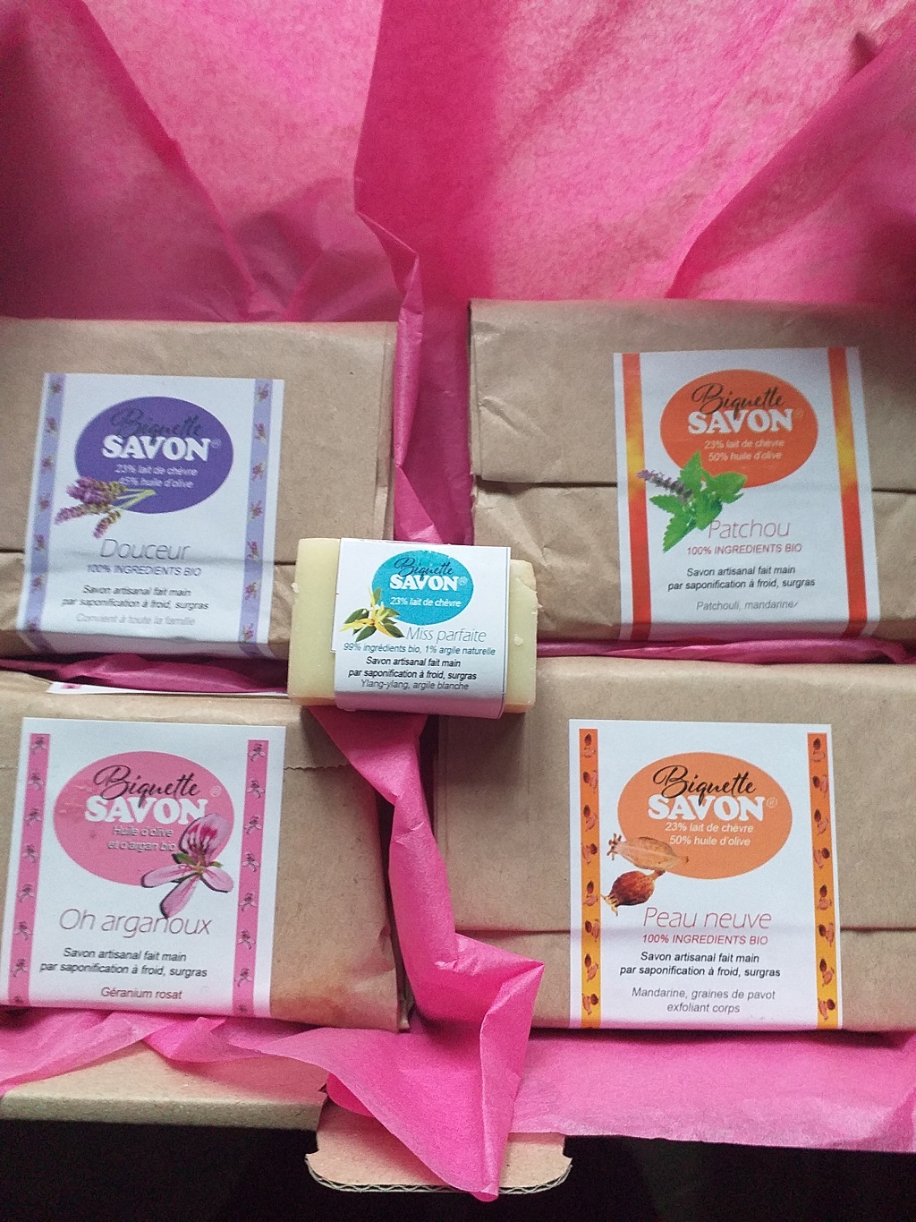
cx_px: 458
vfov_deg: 67.3
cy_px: 611
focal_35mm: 26
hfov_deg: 53.1
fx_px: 917
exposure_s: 1/33
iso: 250
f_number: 1.9
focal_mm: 3.6
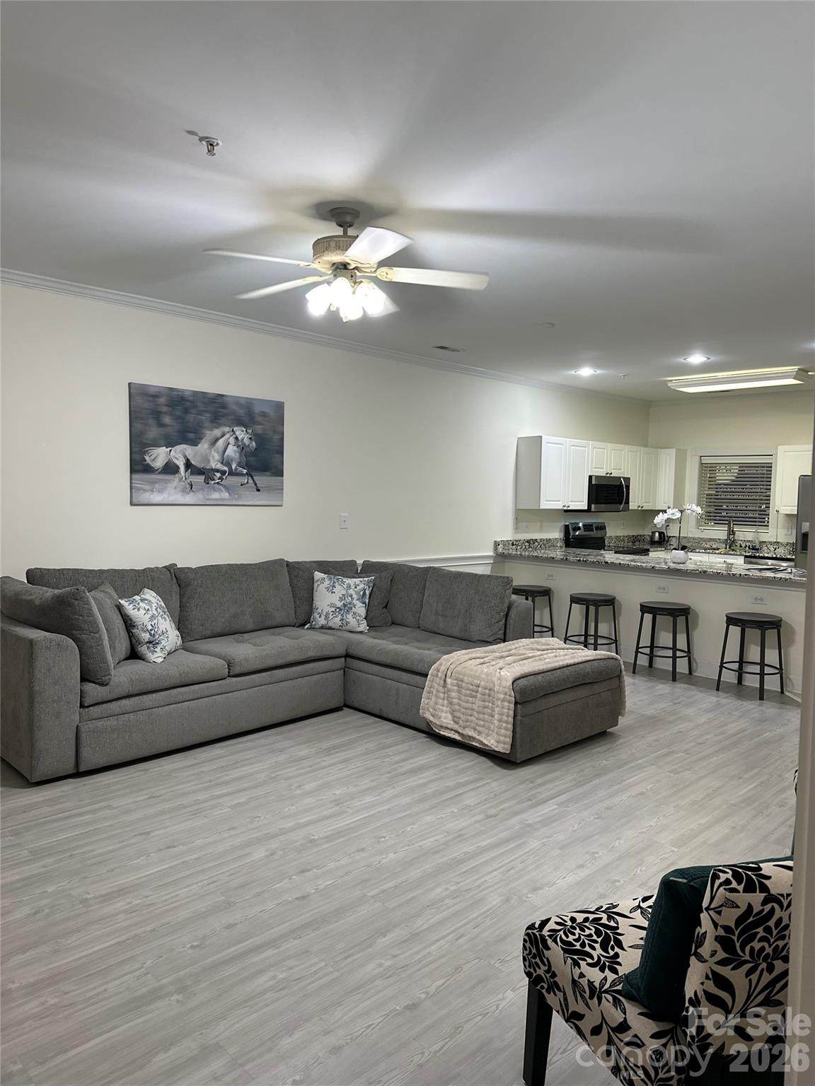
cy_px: 543
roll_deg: -0.6
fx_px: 753
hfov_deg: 56.8
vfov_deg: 71.6
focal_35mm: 24
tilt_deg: -3.2
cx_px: 408
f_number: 1.78
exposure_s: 1/120
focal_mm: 6.86
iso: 200
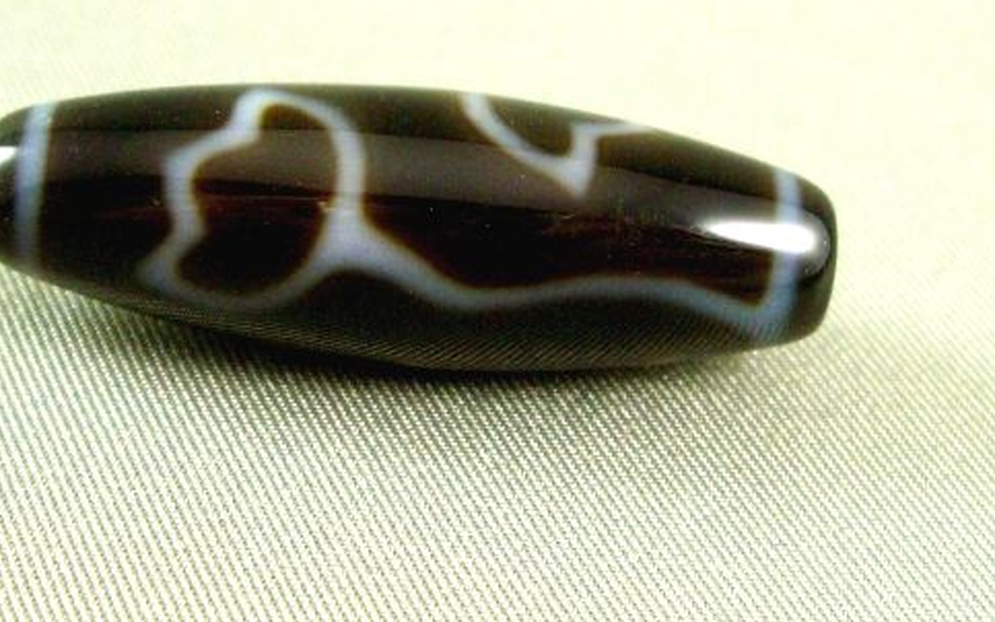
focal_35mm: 50
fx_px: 1356
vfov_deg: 25.7
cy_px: 227
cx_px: 402
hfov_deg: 40.1
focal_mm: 7.9
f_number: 2.8
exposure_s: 1/60
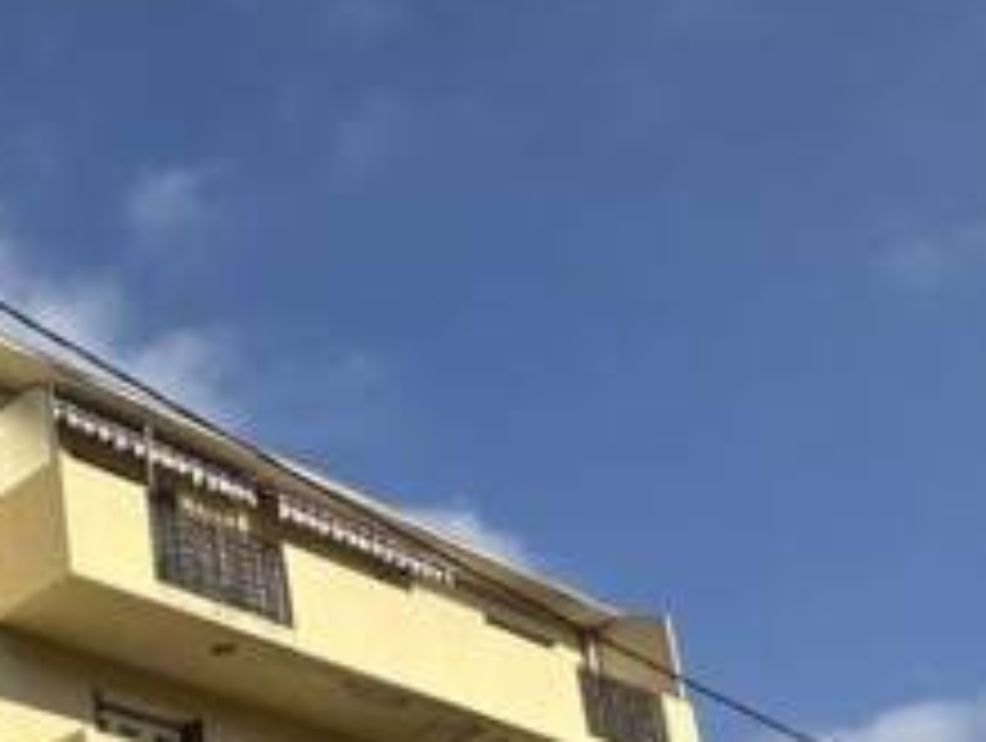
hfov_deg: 30.2
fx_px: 1398
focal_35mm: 49
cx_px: -320
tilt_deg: +12.9
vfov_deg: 25.3
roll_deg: +2.4
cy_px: 985
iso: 50
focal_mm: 2.22
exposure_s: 1/4132
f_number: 2.2
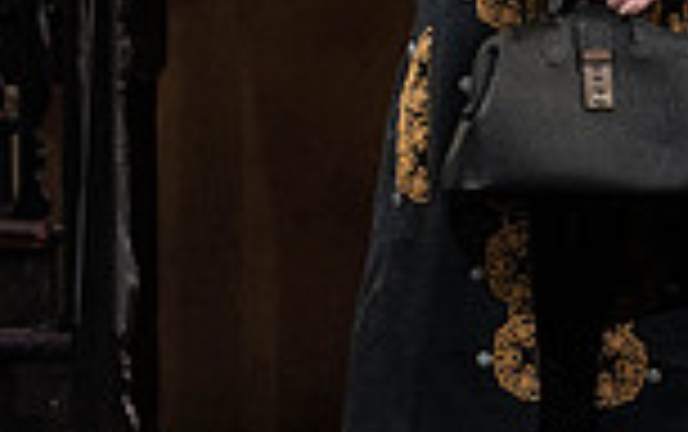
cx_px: 184
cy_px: -34
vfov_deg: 1.8
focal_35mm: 749
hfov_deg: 2.8
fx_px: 14059
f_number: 8
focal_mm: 194
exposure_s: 1/250
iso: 3200
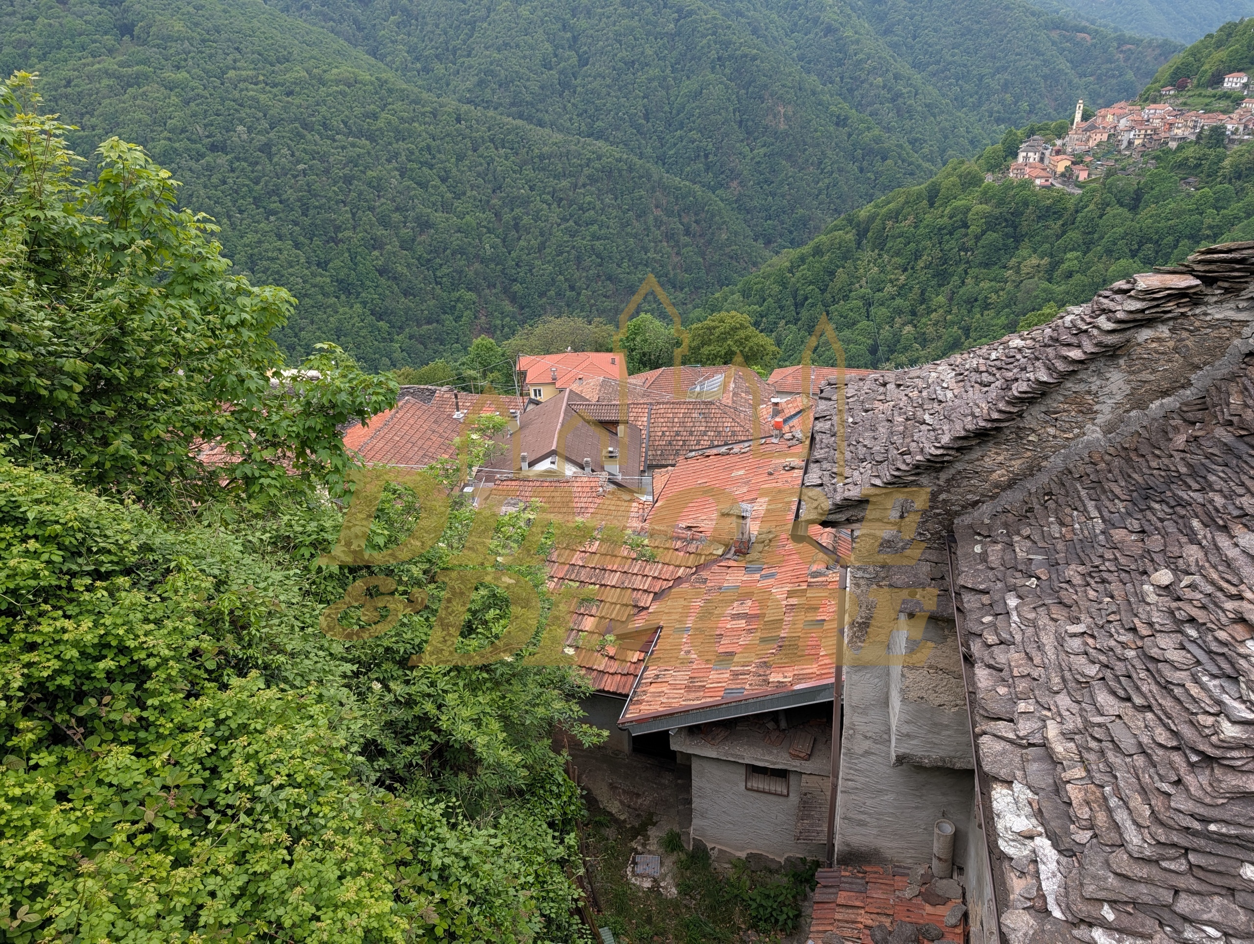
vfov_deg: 56.9
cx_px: 627
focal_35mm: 24
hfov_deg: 71.5
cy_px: 472
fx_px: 871
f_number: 1.68
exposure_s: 1/216
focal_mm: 6.9
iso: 23
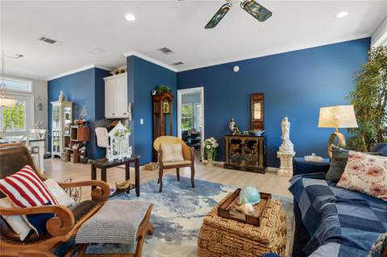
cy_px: 128
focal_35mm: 16
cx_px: 194
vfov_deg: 73.6
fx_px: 172
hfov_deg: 96.8
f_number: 11
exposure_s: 1/15
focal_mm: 16
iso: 400
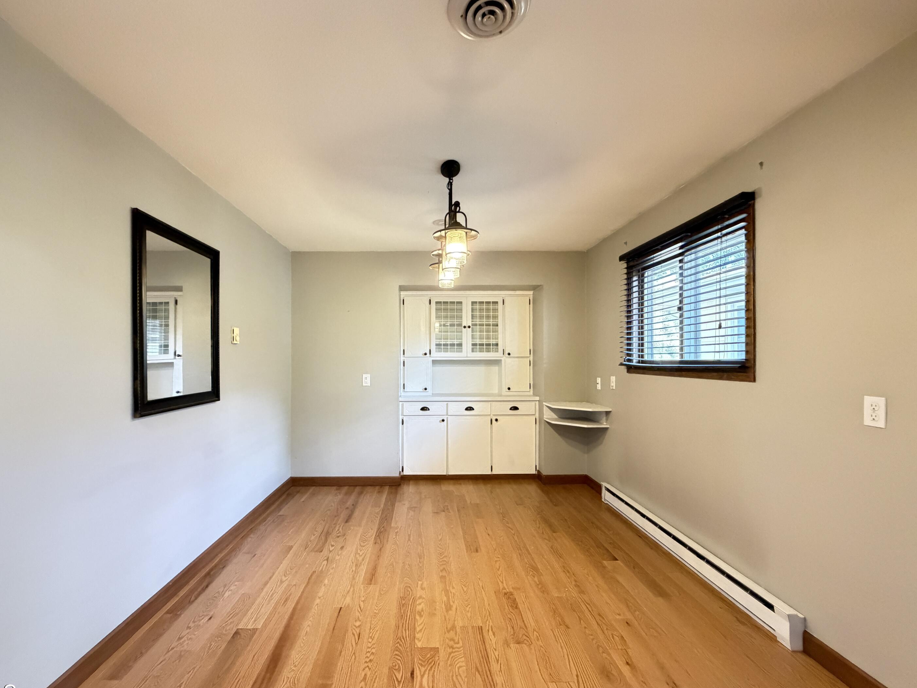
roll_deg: -0.1
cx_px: 433
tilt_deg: +1.5
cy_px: 358
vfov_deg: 81.7
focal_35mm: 15
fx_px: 397
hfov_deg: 98.1
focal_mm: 2.22
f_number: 2.2
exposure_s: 1/40
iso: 1000
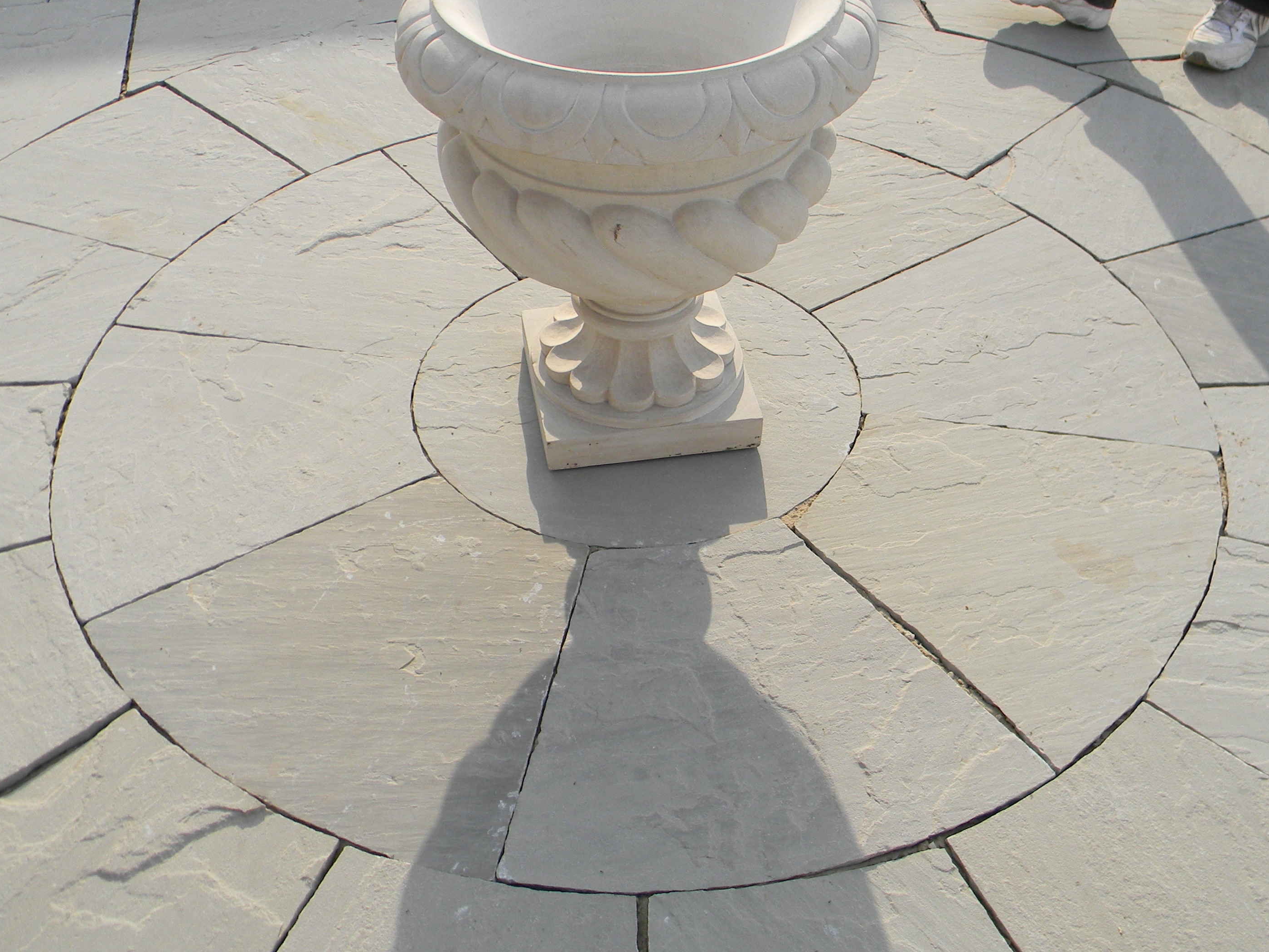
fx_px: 1466
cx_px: 642
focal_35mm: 40
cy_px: 403
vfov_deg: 35.9
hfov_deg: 46.8
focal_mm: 5
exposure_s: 1/554
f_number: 3.5
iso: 80
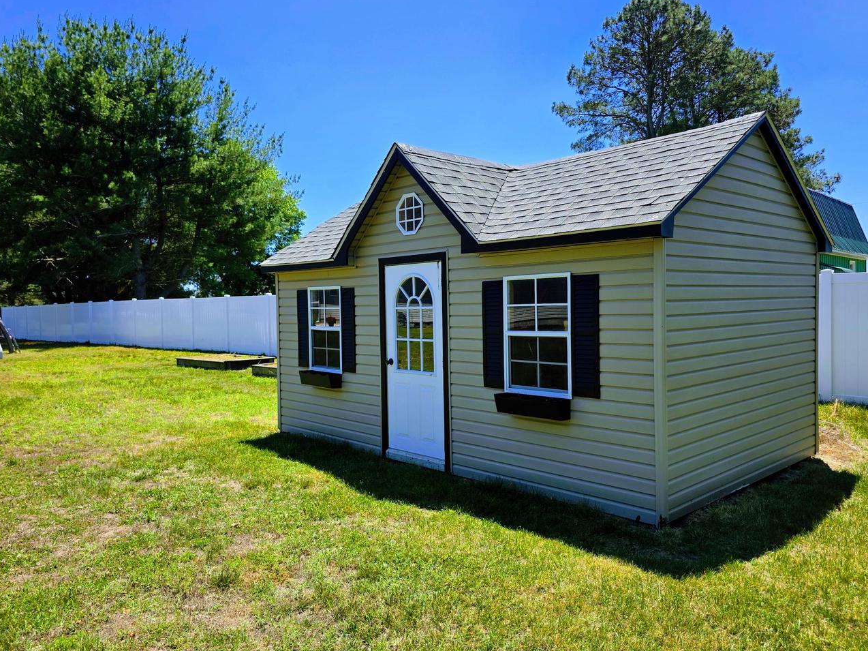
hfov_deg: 67.3
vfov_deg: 53.0
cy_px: 332
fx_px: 652
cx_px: 409
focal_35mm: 26
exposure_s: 1/3637
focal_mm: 6.3
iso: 80
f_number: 1.7
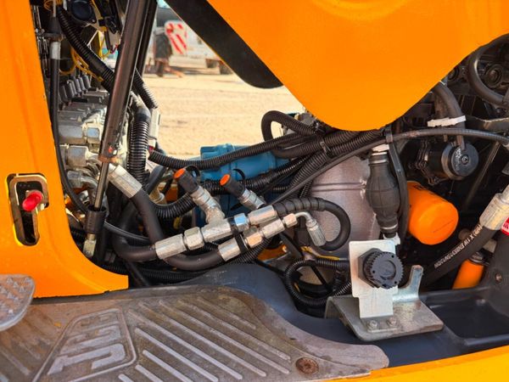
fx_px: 353
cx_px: 254
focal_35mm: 24
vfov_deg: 56.8
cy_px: 191
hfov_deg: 71.6
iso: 80
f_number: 1.78
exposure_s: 1/632
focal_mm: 6.76
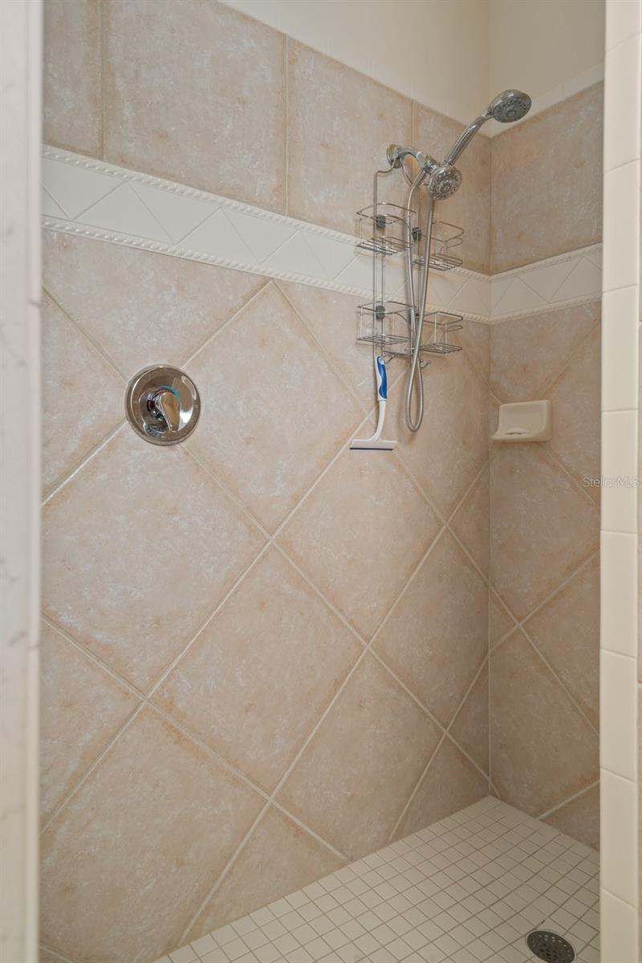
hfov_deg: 57.2
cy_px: 482
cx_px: 321
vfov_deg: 78.6
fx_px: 588
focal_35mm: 22
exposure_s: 1.3
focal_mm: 22
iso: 320
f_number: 8
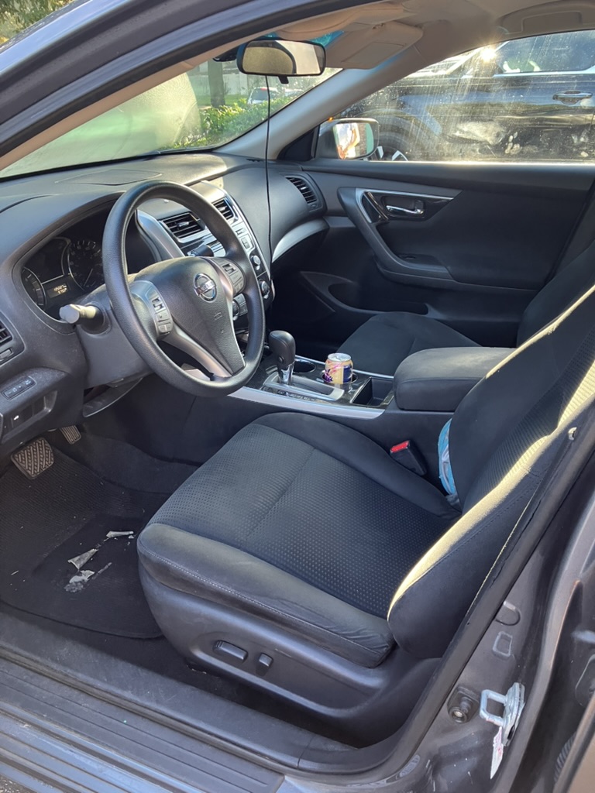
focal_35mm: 28
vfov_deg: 63.4
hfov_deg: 49.7
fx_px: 642
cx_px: 298
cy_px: 396
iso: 80
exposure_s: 1/87
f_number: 1.8
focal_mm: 3.99
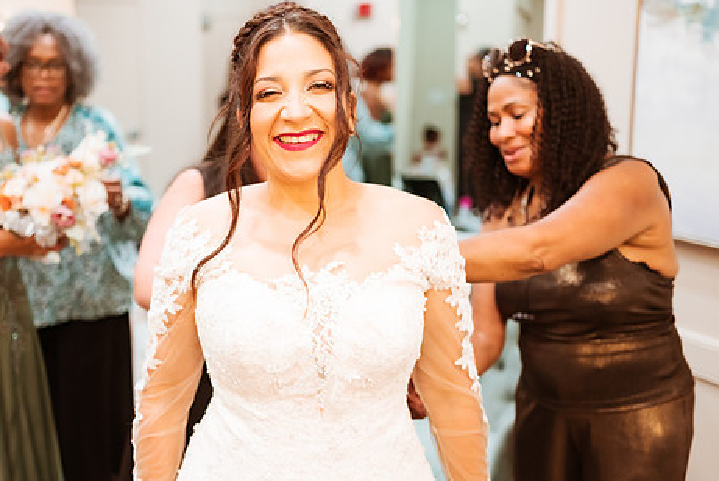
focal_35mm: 44
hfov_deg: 44.2
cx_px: 282
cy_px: 229
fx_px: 879
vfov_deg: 30.6
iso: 1250
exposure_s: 1/400
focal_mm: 35
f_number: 1.8
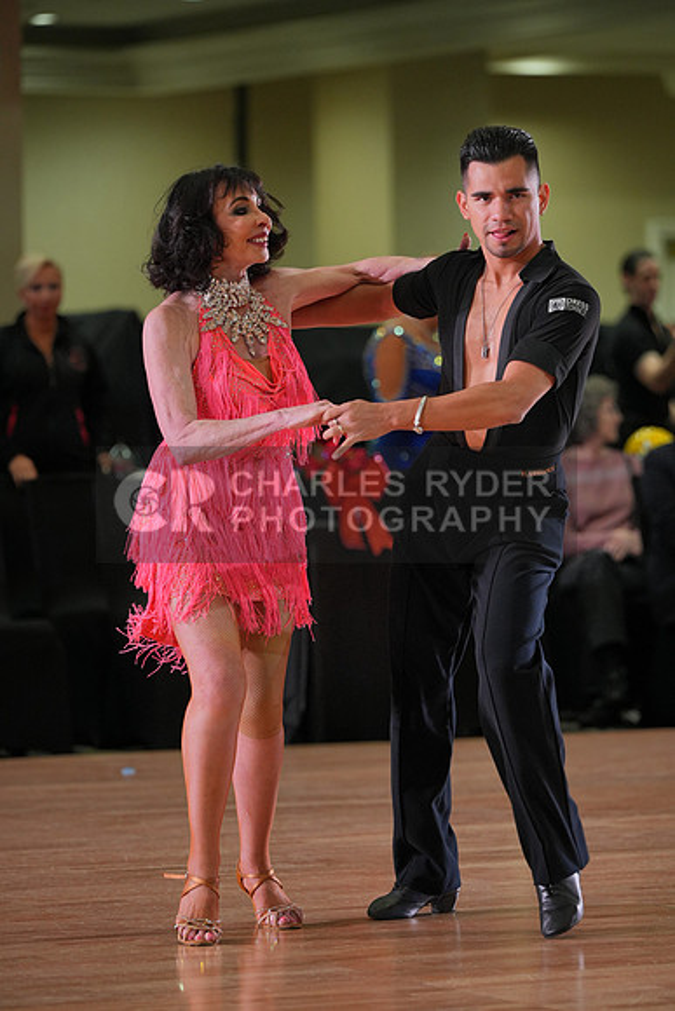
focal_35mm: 191
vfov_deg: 10.8
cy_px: 506
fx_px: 5368
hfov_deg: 7.2
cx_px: 338
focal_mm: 191
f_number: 4
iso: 1600
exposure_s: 1/400
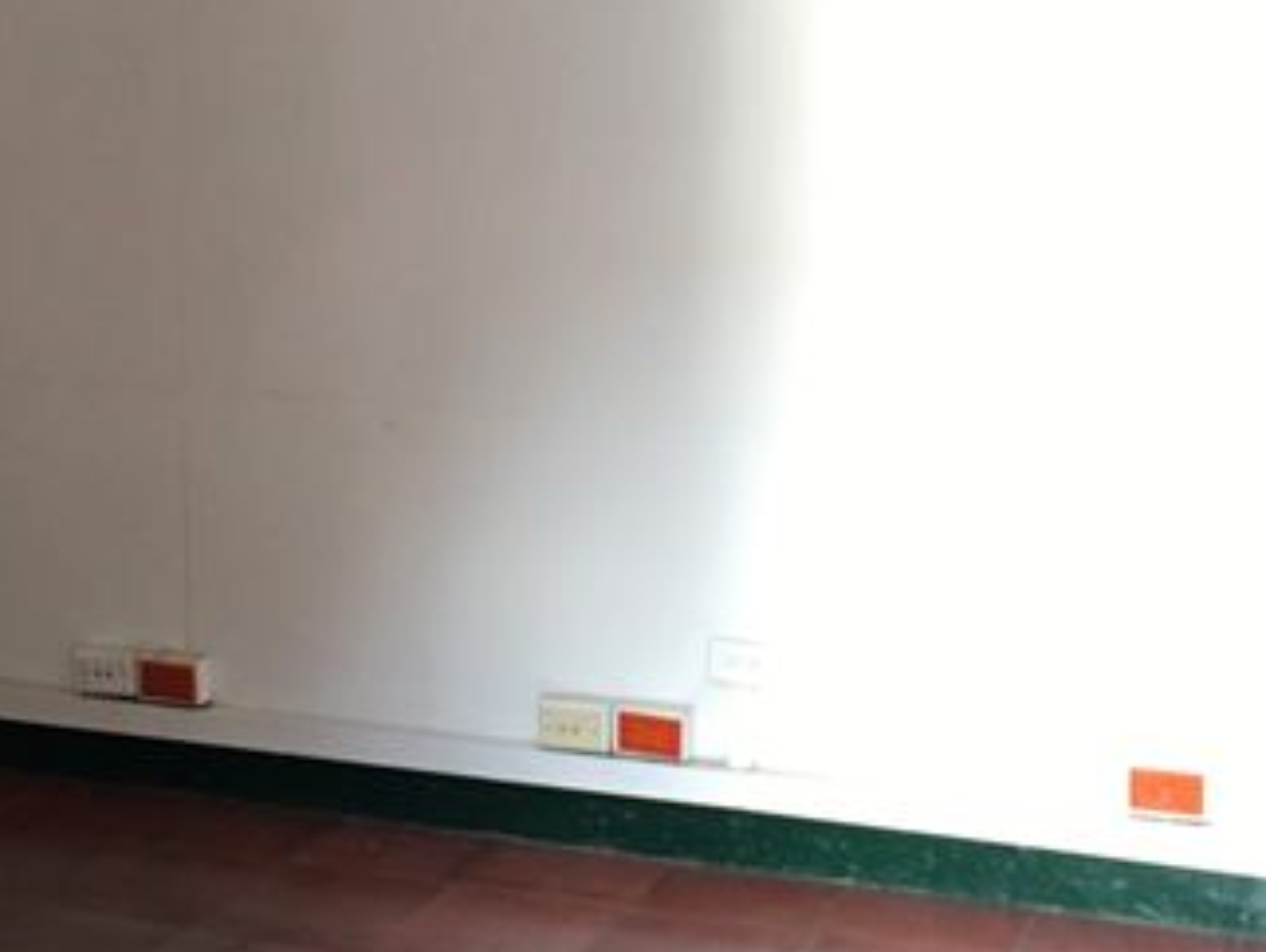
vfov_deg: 24.4
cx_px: 647
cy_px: 334
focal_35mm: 60
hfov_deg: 32.2
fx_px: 2196
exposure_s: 1/15
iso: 64
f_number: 2.2
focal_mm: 4.15
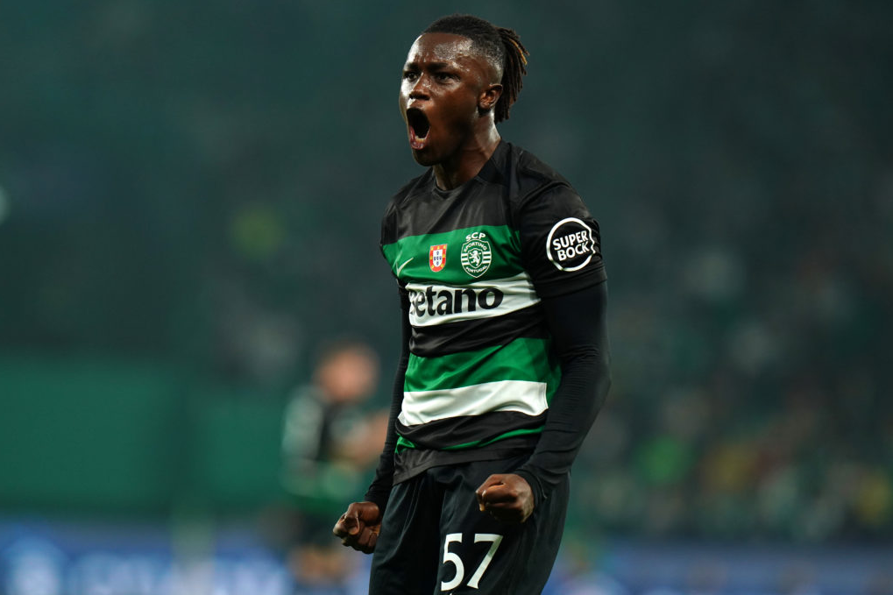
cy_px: 298
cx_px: 446
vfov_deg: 3.4
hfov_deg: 5.1
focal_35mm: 402
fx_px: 9970
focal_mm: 400
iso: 2000
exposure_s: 1/1250
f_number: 4
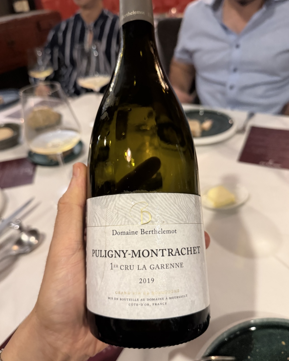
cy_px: 178
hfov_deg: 54.9
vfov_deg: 66.0
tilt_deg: -33.6
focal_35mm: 26
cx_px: 143
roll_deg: +6.7
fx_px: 278
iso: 640
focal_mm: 6.76
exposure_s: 1/33
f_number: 1.78
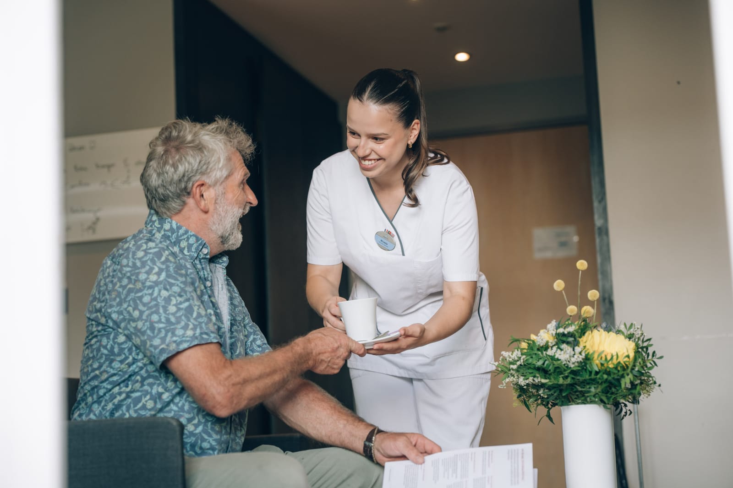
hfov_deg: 28.8
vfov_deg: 19.4
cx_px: 366
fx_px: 1425
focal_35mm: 70
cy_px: 244
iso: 500
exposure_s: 1/320
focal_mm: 70
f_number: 2.5
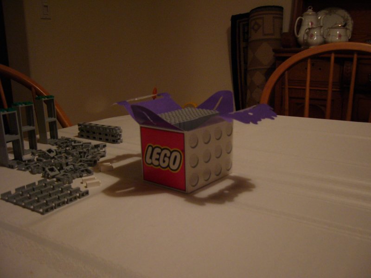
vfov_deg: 40.7
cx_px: 186
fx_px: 375
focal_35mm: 35
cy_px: 139
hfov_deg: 52.6
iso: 200
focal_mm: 5.8
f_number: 2.8
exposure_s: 1/8
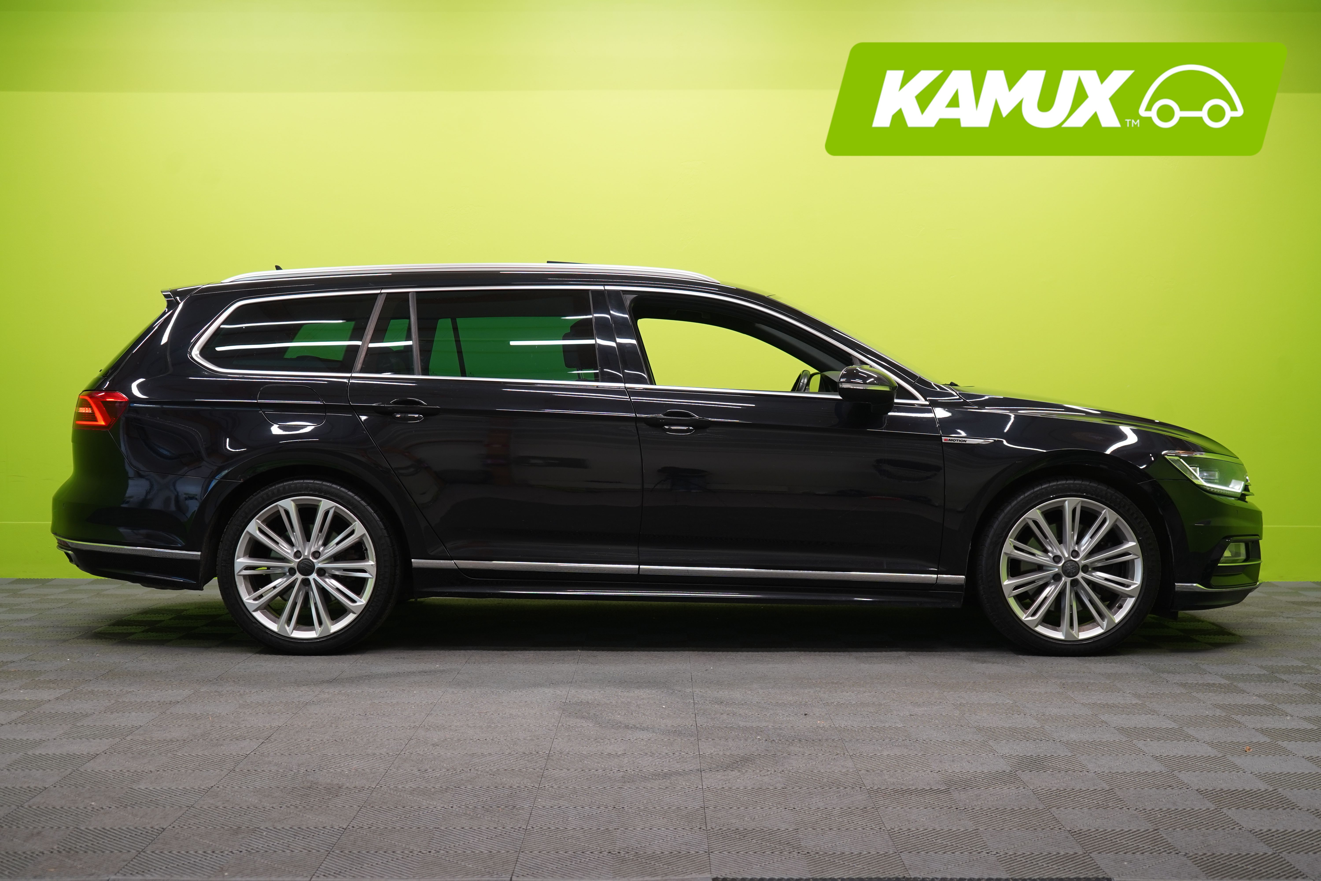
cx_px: 660
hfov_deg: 42.7
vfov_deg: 29.2
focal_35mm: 46
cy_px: 440
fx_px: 1688
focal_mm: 46
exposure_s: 1/30
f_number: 5
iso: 400
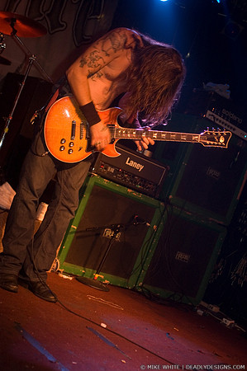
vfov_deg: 33.4
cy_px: 186
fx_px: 619
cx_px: 124
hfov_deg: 22.6
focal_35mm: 60
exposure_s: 1/30
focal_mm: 40
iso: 800
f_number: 2.8
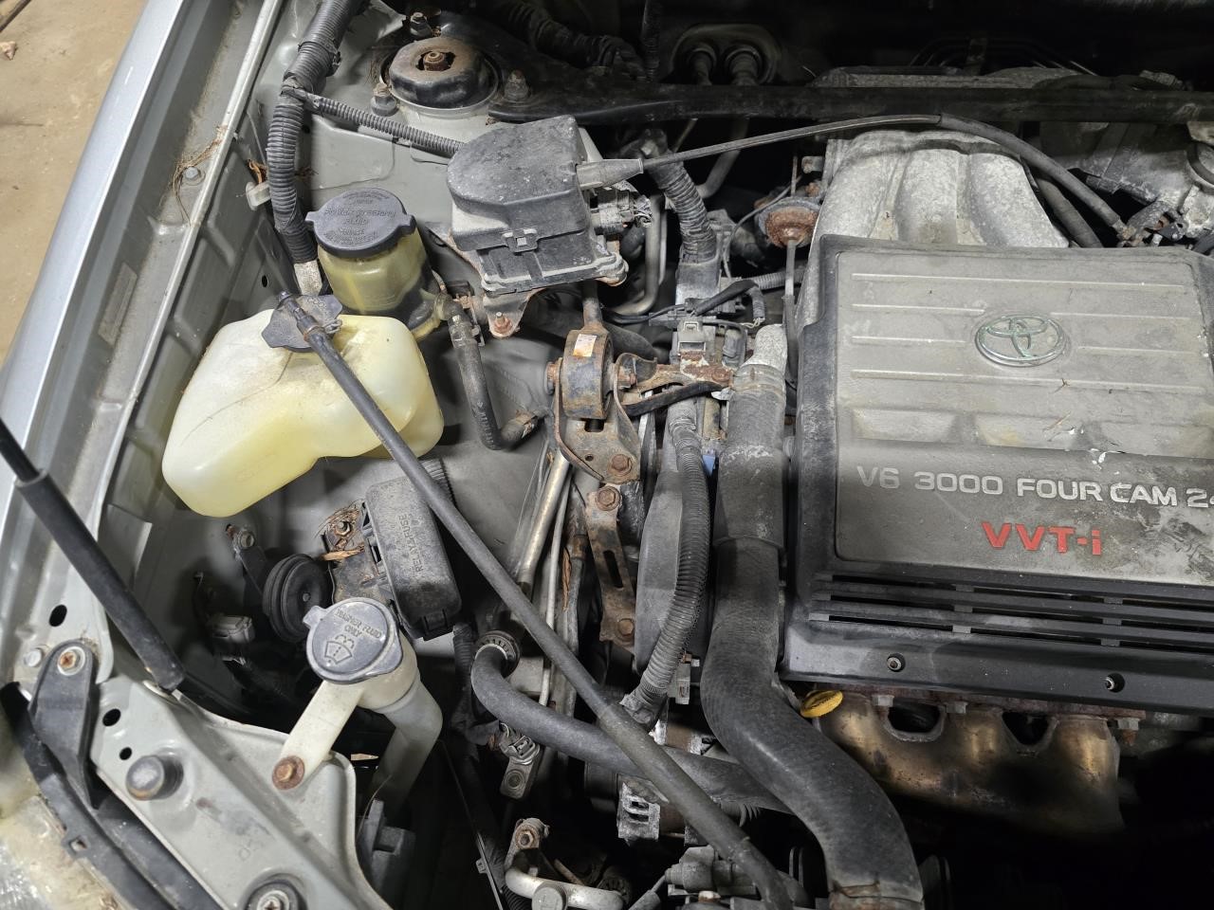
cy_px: 455
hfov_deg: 73.9
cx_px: 607
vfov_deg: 58.9
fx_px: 807
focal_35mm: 23
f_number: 1.7
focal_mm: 6.3
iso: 640
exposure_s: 1/60
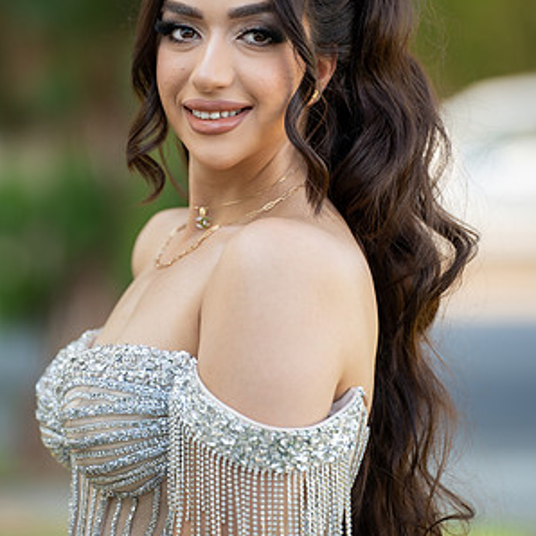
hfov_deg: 8.8
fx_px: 3486
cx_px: 268
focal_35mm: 199
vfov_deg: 8.8
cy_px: 225
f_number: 2.8
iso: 125
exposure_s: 1/200
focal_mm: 155
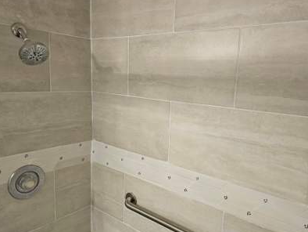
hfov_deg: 63.2
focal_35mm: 28
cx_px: 171
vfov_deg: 49.8
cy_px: 120
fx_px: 249
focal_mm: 6.3
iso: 320
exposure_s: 1/120
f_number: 1.7
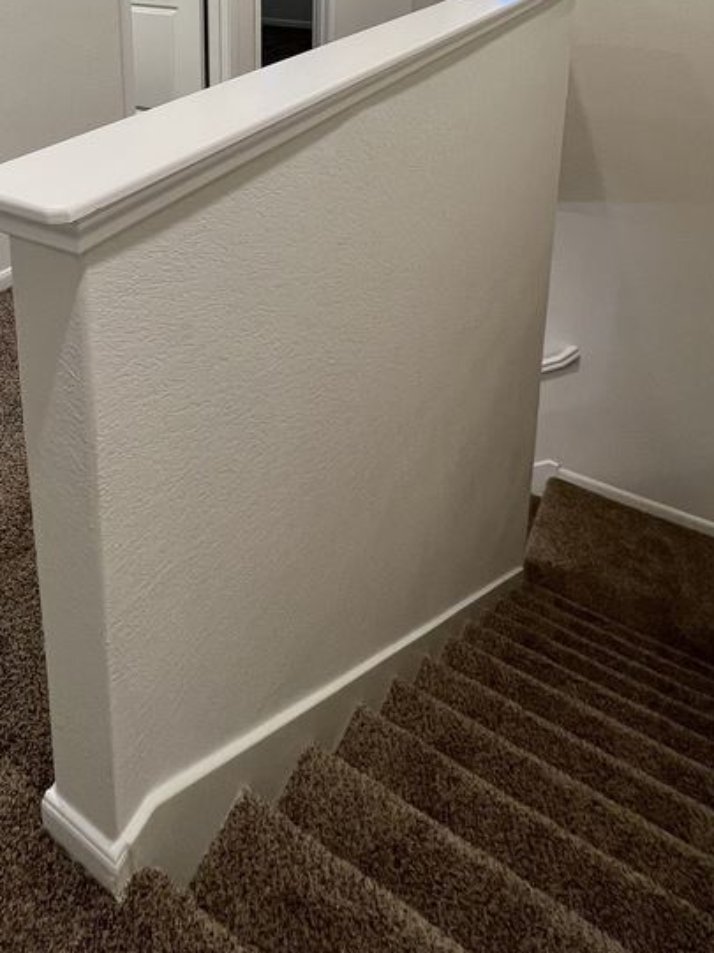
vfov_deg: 57.2
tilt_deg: -13.9
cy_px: 83
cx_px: 234
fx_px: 715
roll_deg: +0.9
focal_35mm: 26
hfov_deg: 52.0
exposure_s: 1/120
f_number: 1.8
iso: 160
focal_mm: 1.57
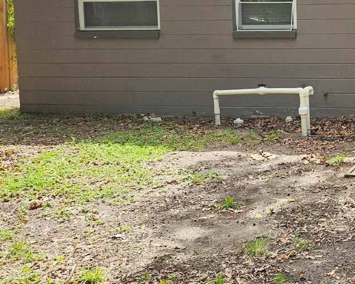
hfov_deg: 28.4
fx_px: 599
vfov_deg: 26.2
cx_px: 434
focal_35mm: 57
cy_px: 62
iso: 80
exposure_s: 1/2000
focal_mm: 5.4
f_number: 1.8
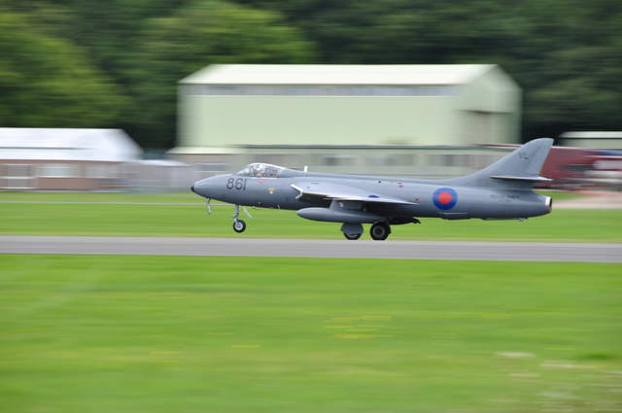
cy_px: 206
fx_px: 4400
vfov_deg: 5.4
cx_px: 311
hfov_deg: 8.1
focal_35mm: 255
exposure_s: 1/60
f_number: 9
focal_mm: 170
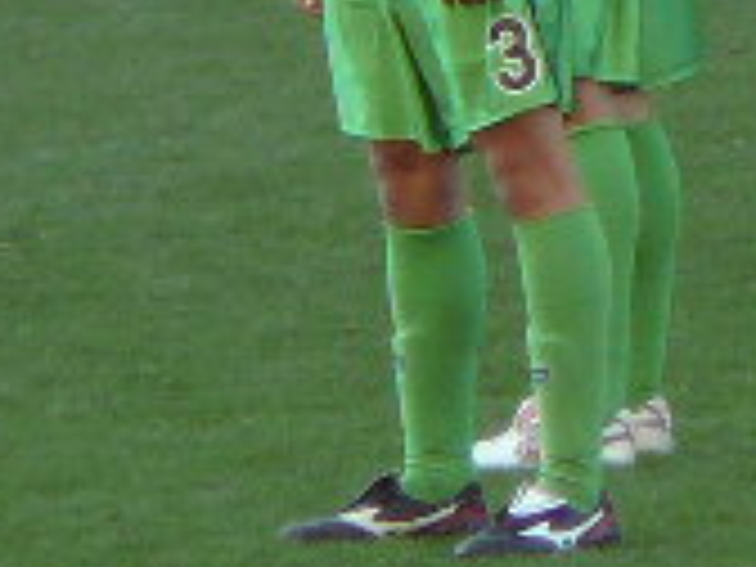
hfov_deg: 1.2
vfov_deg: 0.9
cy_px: -158
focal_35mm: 1670
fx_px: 36472
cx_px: 1197
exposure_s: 1/160
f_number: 4.2
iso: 160
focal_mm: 52
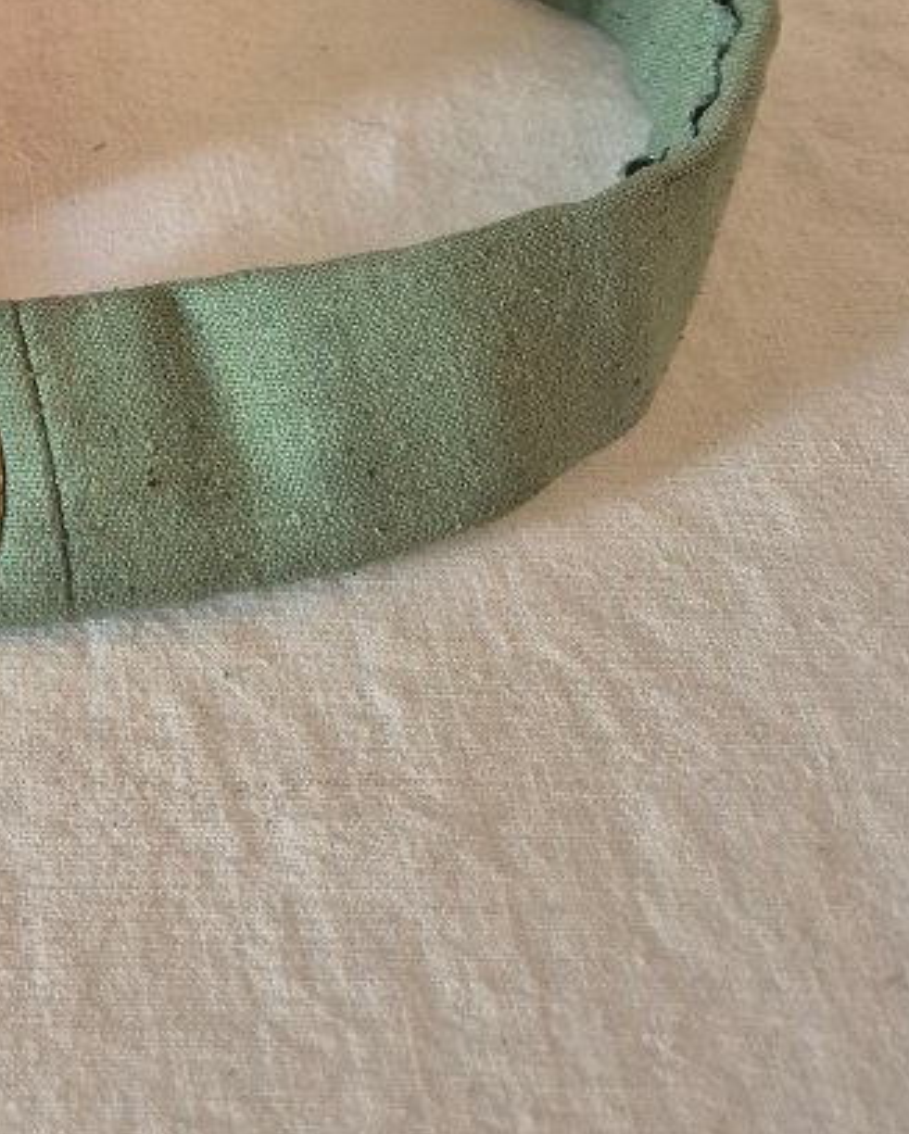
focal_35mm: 66
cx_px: -320
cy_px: -170
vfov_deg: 26.1
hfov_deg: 20.8
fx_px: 2217
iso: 640
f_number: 1.8
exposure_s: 1/100
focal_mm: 5.4
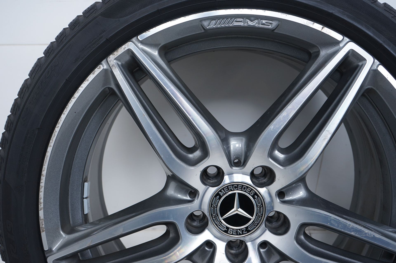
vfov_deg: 38.8
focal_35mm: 34
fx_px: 374
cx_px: 198
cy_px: 132
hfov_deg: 55.8
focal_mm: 34
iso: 250
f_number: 7.1
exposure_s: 1/100
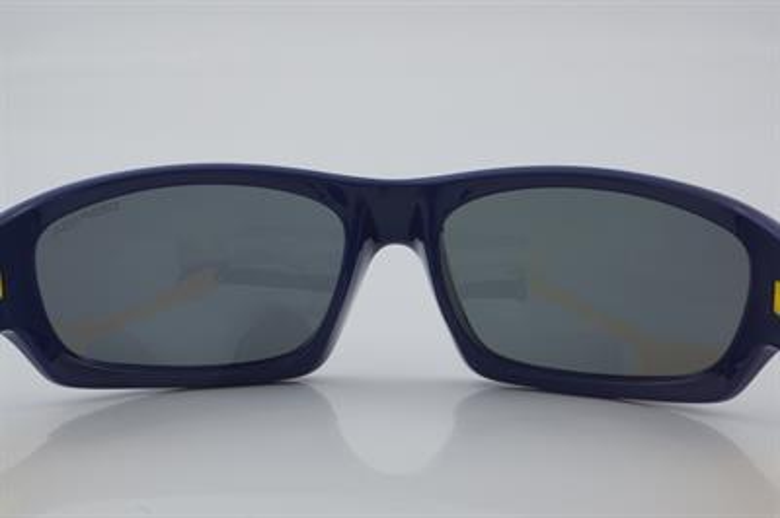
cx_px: 390
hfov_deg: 29.9
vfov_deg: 20.1
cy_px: 259
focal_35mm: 68
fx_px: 1461
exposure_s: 1/4
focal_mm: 45
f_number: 32
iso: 100
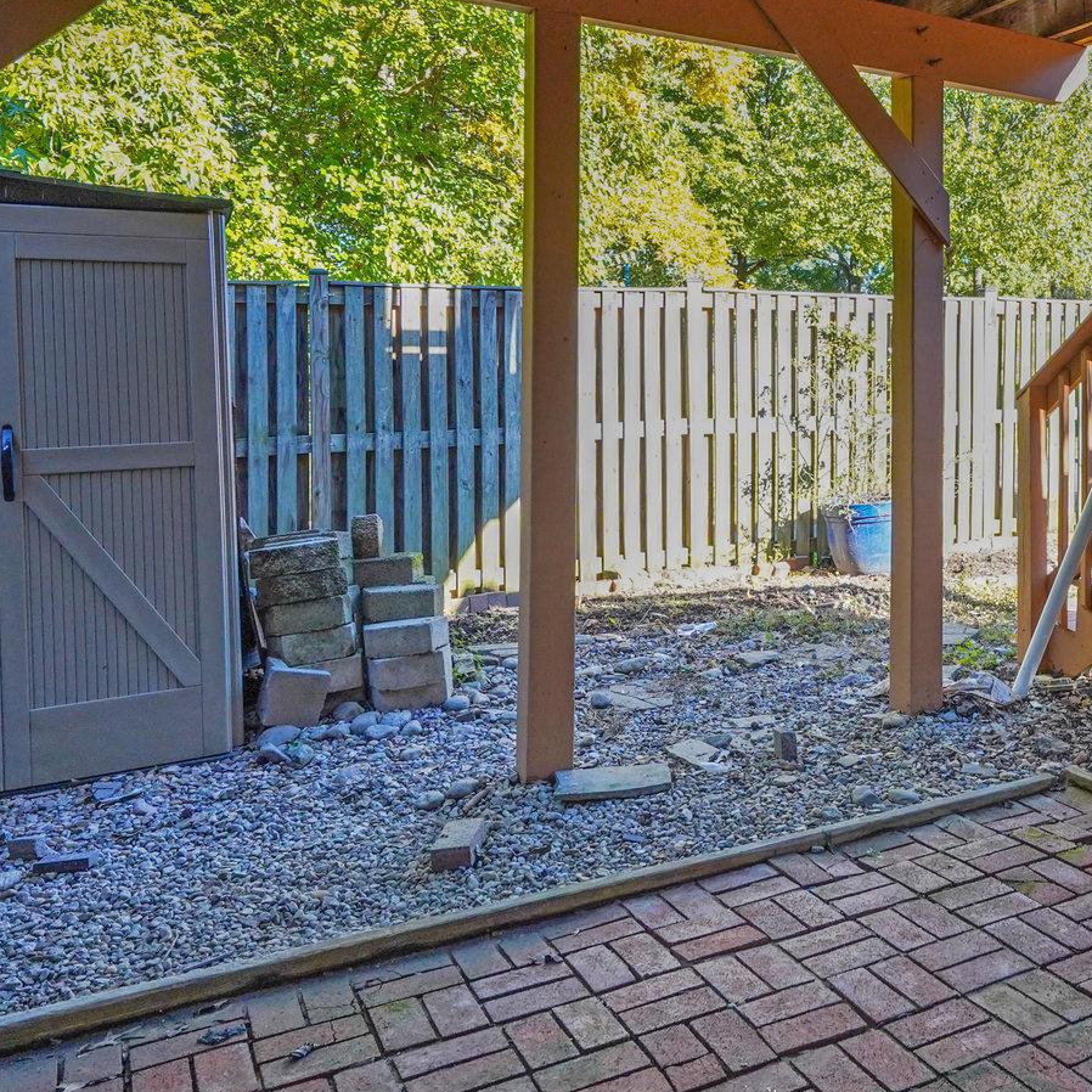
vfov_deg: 52.3
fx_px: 1106
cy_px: 452
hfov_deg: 49.7
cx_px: 857
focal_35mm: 31
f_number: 8
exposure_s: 1/250
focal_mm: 16
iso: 1250
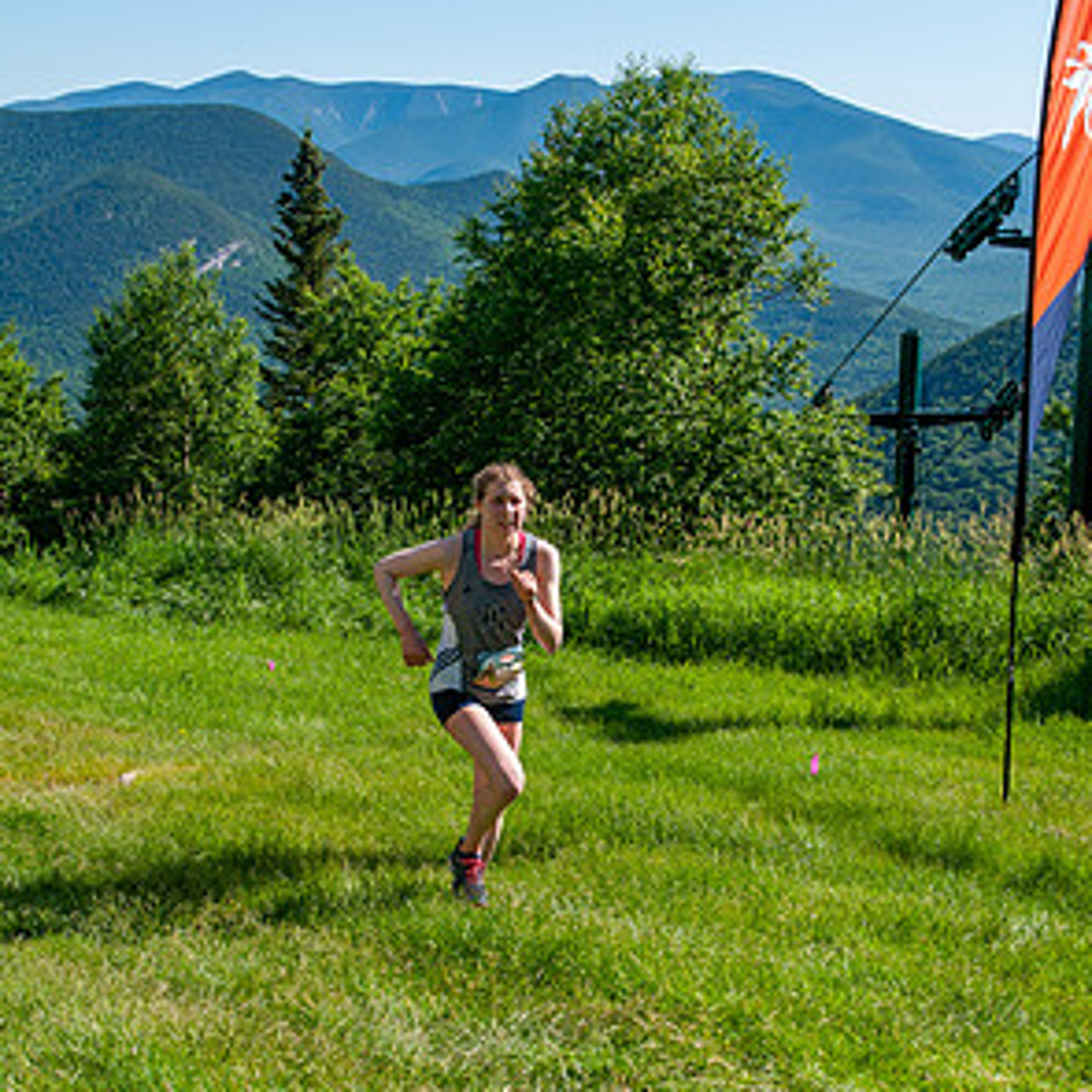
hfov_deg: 26.1
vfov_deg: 26.0
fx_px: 2356
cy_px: 726
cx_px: 550
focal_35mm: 66
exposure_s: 1/400
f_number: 8
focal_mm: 34
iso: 200
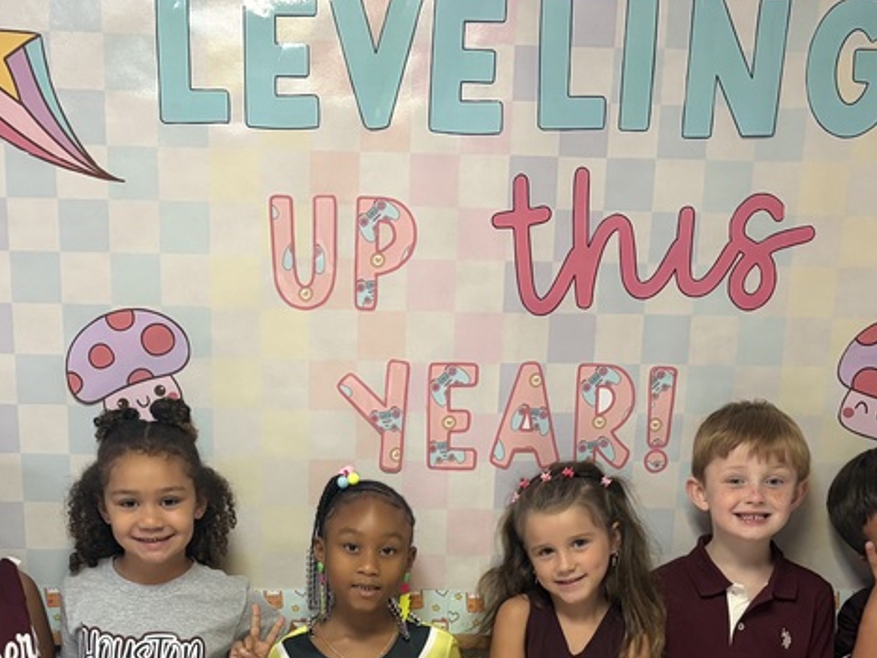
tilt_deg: -17.0
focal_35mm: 57
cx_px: 366
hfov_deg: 33.7
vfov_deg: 24.1
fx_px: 1444
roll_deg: -0.7
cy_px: 709
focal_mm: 5.96
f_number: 1.6
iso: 250
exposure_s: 1/60
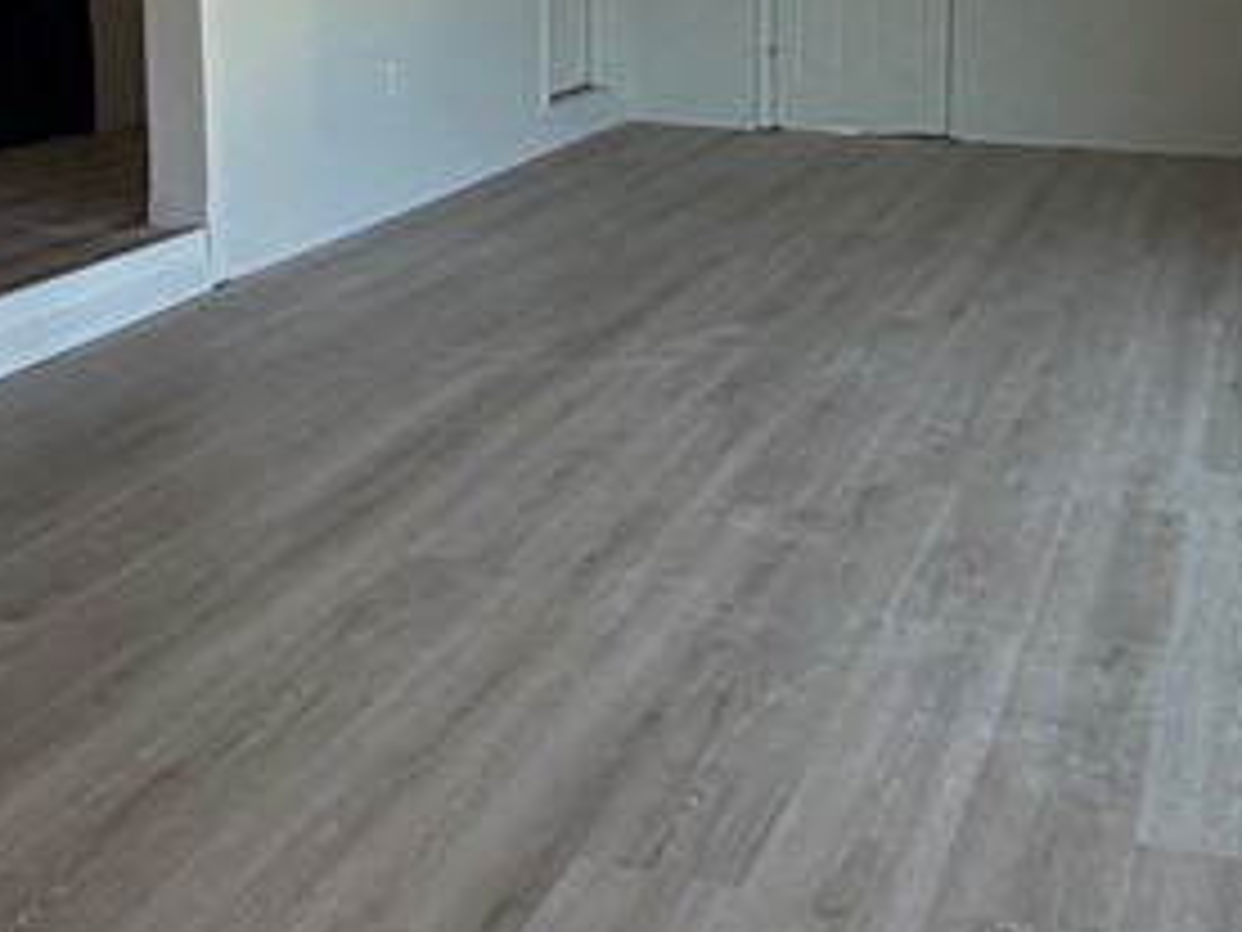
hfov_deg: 36.8
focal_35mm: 52
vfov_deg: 27.1
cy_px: 95
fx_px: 1866
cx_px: 698
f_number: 2.2
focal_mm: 2.22
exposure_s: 1/153
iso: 64
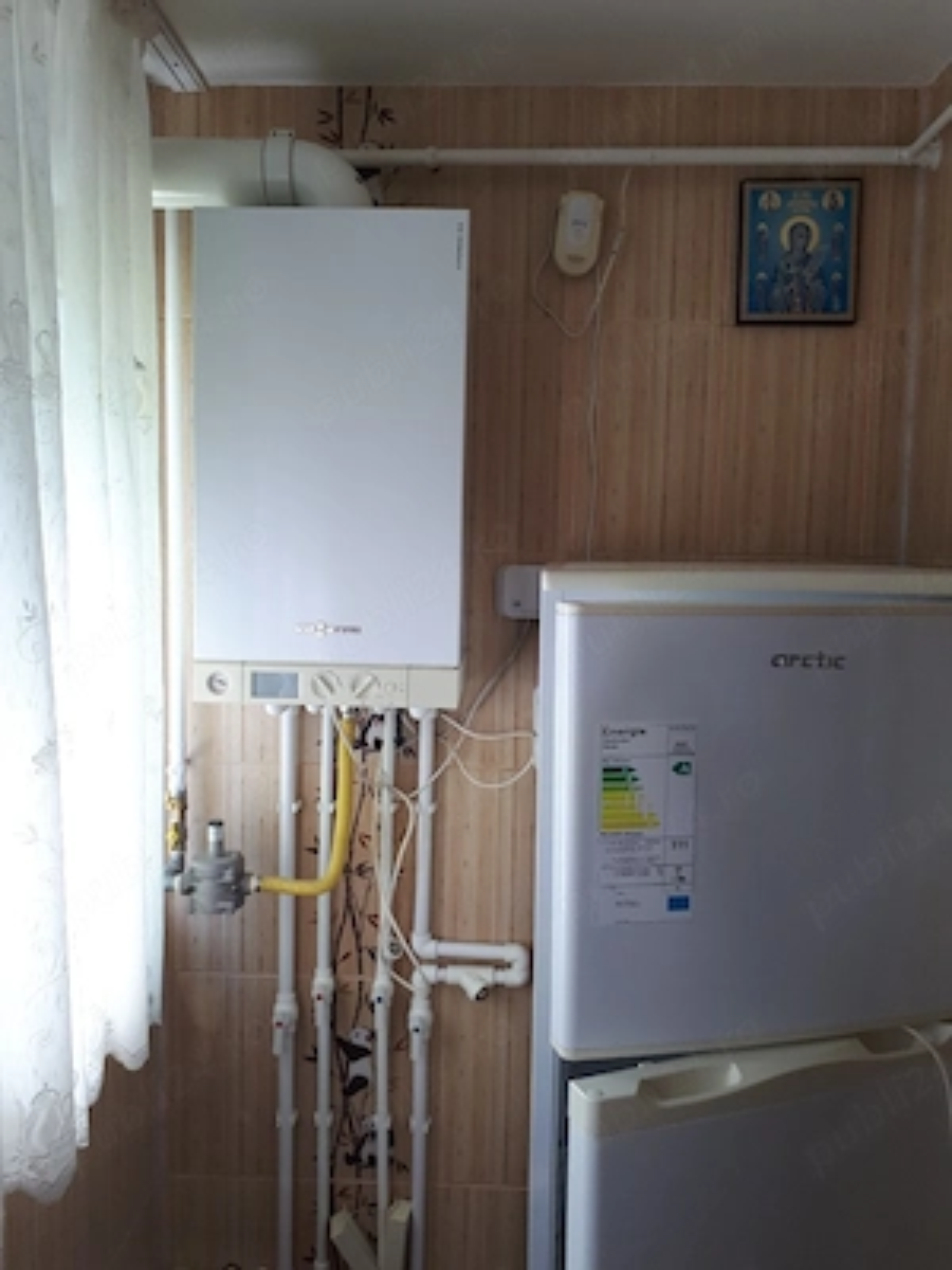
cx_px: 476
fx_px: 990
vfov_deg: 65.3
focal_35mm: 27
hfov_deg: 51.4
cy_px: 635
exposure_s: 1/100
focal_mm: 3.6
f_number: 1.9
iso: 50
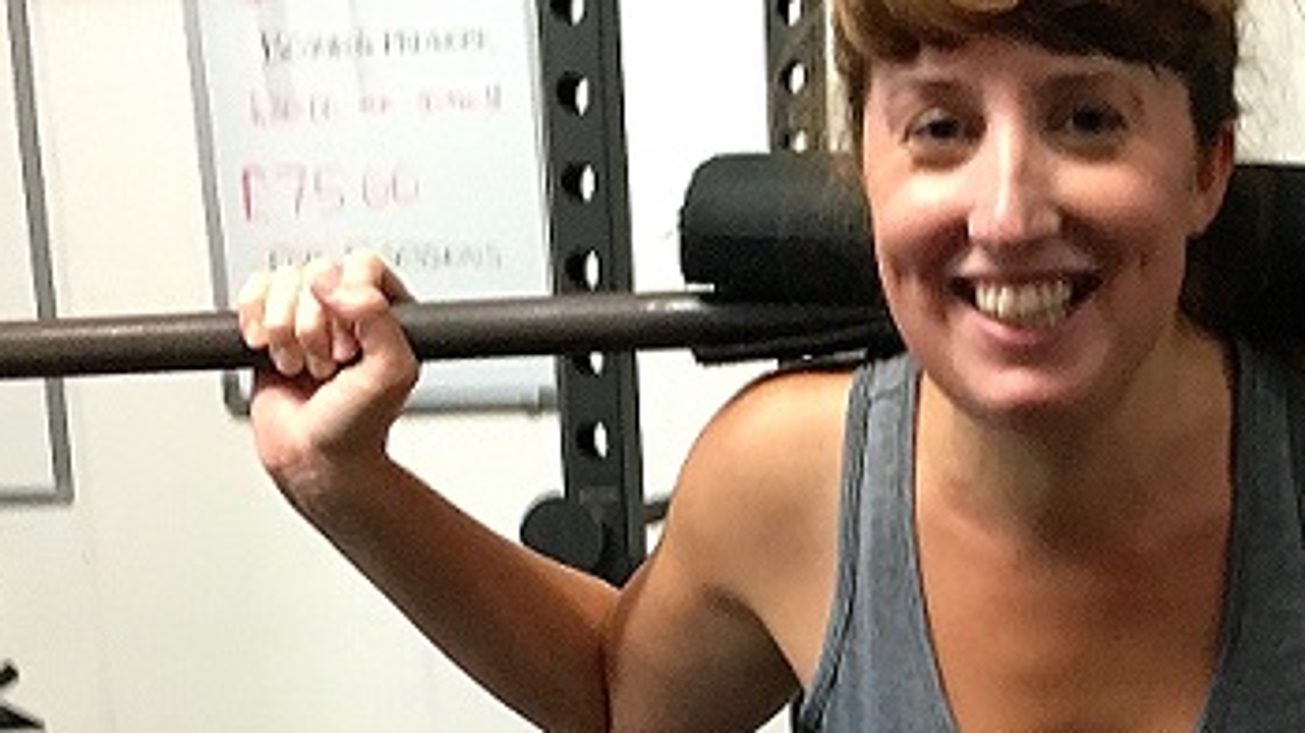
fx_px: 2525
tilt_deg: -13.4
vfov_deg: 16.1
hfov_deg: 28.3
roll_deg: +2.0
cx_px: 1068
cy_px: 798
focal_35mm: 73
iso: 200
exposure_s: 1/33
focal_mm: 4.15
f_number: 2.2
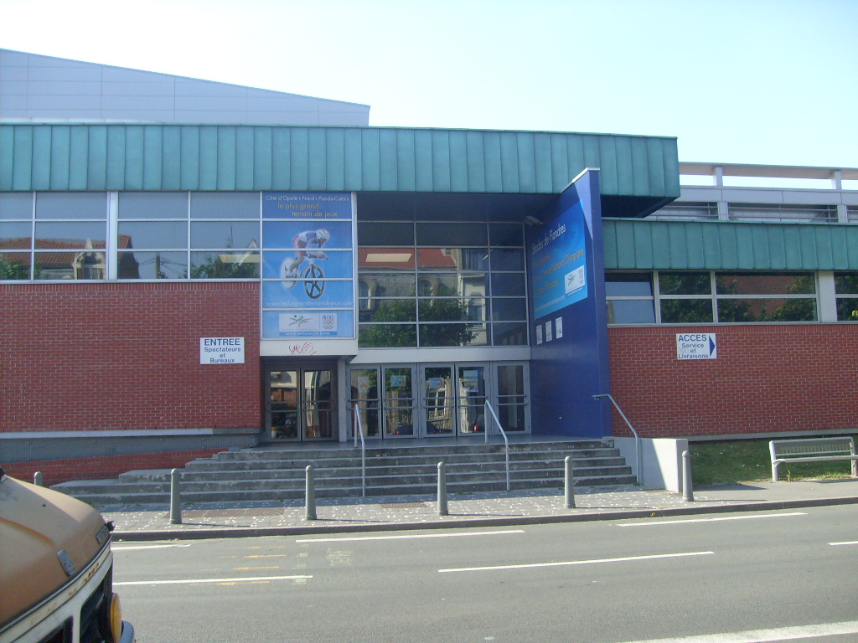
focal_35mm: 35
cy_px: 322
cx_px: 429
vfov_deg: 40.7
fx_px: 868
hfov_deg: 52.6
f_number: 7.1
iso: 100
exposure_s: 1/90
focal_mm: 5.8
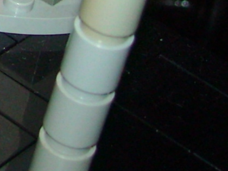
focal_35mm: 216
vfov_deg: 6.5
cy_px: -276
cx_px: -407
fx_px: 1423
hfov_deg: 8.1
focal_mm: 5.7
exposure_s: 1/60
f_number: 2.8
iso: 200
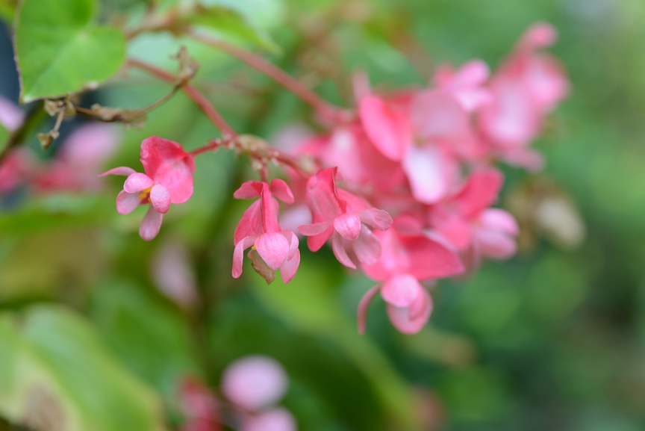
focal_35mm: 105
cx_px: 322
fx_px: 1882
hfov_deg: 19.4
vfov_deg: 13.1
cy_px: 216
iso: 400
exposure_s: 1/200
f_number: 6.3
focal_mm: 105
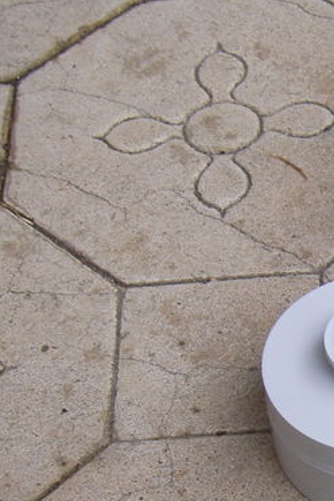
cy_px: 435
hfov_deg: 12.0
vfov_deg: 18.5
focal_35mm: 109
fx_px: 1517
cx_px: 502
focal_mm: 8
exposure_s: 1/60
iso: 50
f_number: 2.8
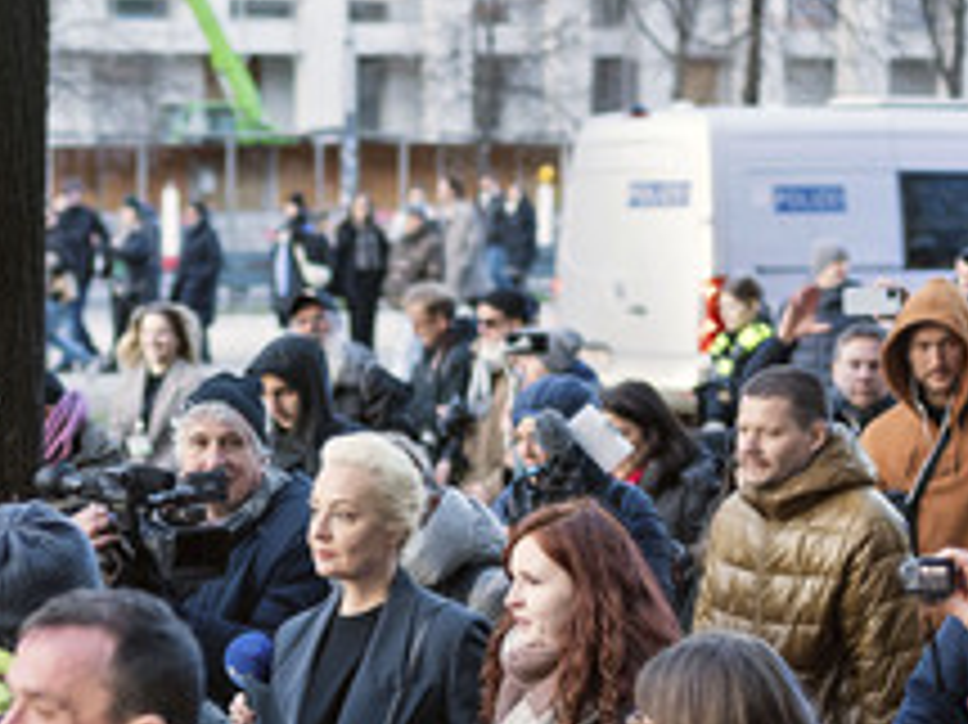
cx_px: 196
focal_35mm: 105
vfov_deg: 14.0
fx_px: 2935
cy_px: 504
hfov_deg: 18.6
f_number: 1.8
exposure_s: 1/250
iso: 2000
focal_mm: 35
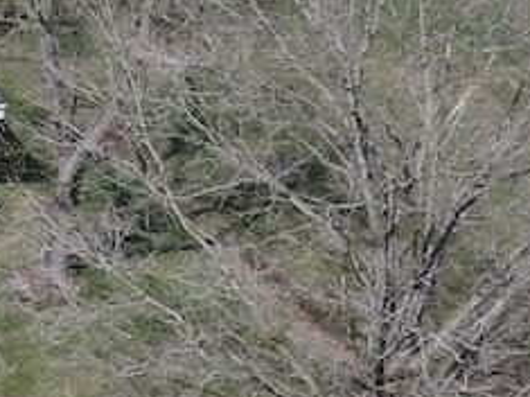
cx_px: -302
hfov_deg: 14.0
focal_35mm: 131
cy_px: 286
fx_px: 2005
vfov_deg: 11.3
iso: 100
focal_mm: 4.5
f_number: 2.8
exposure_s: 1/500
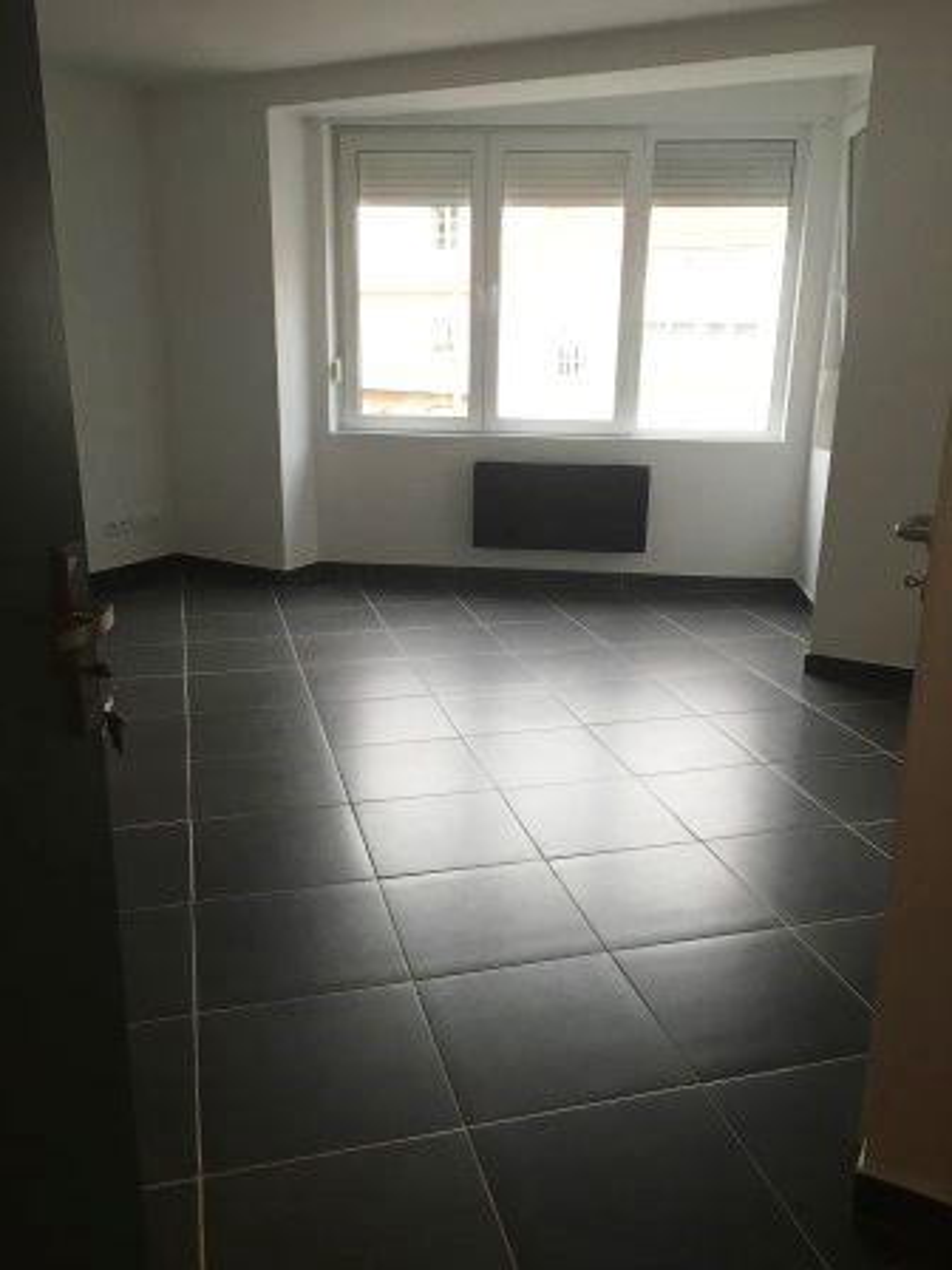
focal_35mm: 29
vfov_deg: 61.7
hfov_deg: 48.2
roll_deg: -1.2
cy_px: 635
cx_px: 476
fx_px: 1063
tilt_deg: -16.3
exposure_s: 1/33
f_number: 2.2
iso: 64
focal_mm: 4.15
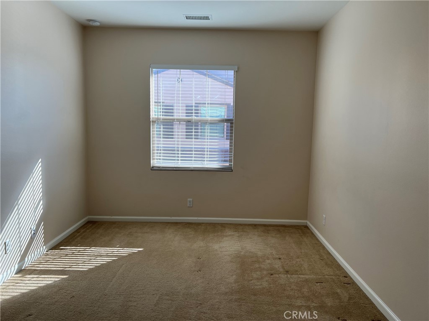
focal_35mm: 26
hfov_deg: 67.3
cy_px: 160
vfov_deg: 53.1
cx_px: 214
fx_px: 322
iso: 50
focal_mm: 5.7
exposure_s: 1/364
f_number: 1.5
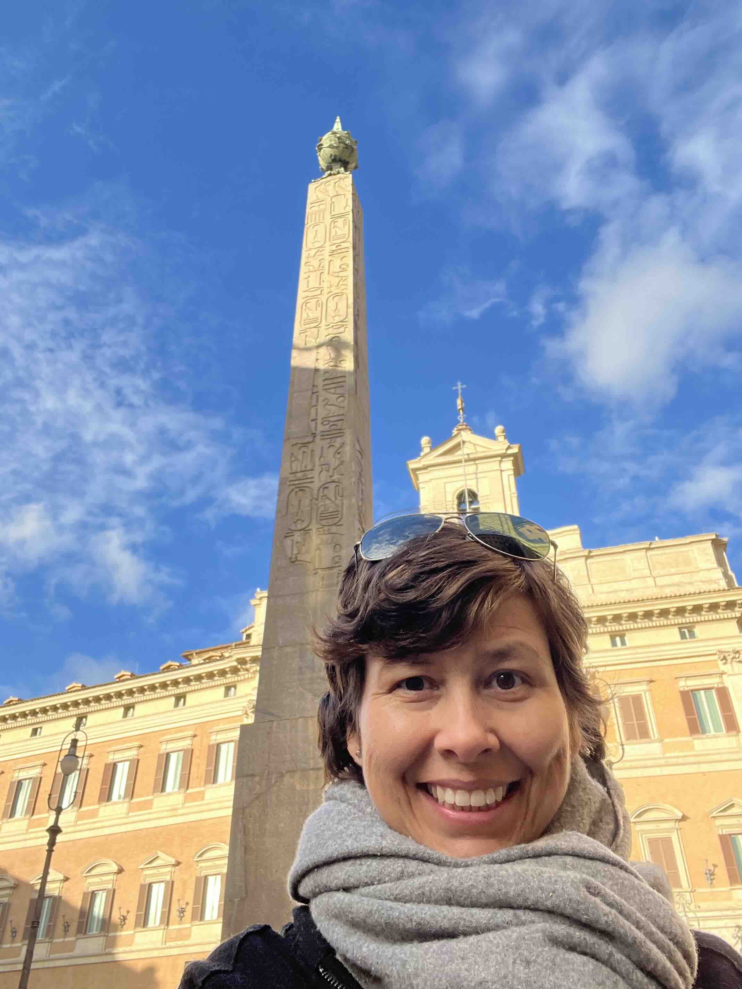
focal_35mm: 30
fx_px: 857
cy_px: 494
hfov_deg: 46.8
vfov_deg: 60.0
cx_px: 371
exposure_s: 1/240
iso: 32
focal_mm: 2.71
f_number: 2.2
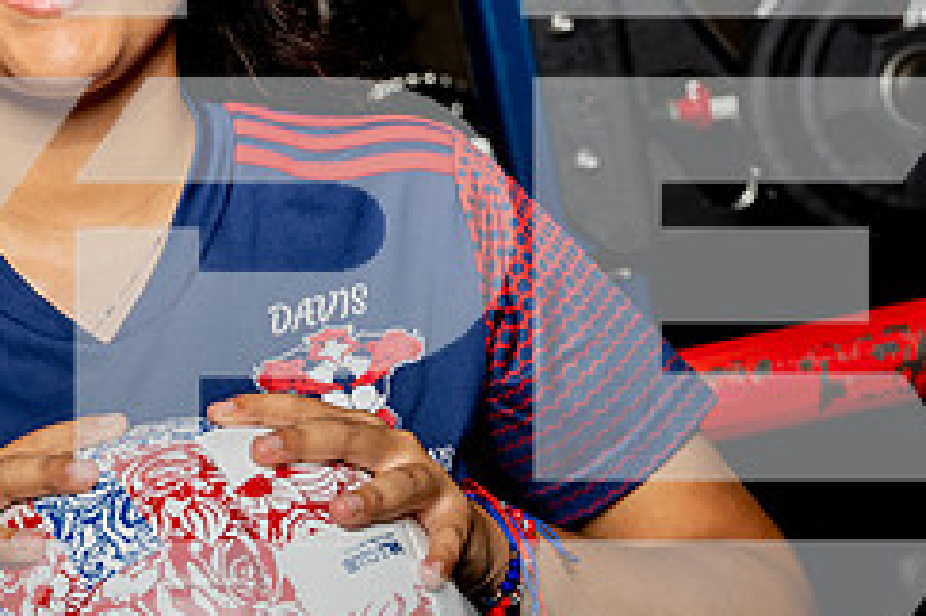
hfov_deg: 20.6
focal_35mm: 96
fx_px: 2468
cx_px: 0
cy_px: 281
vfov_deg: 14.2
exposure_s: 1/250
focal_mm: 40
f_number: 5
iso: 160
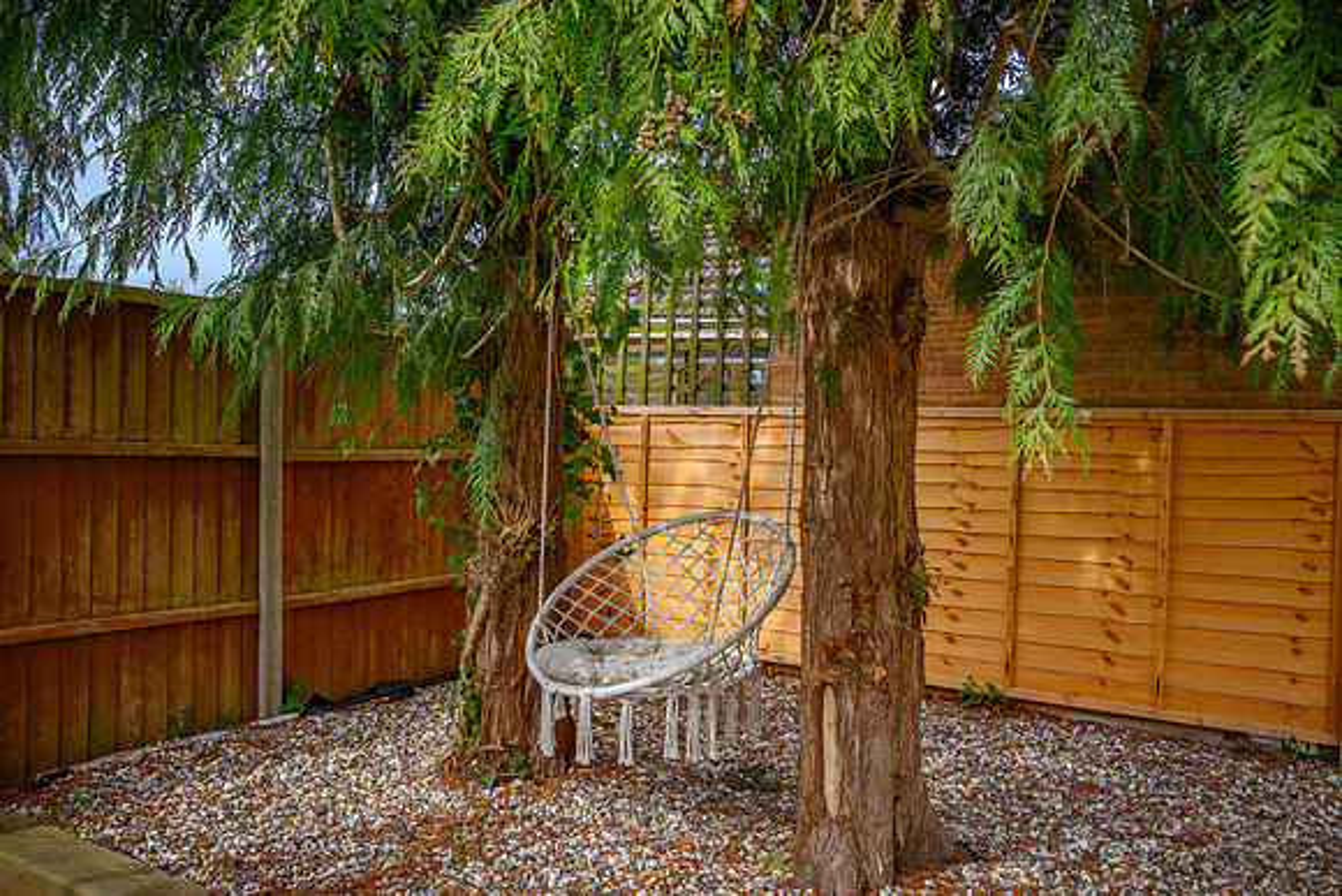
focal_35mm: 30
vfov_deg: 43.6
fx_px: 1119
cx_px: 671
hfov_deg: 61.9
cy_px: 448
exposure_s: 1/60
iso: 100
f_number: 8
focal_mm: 30
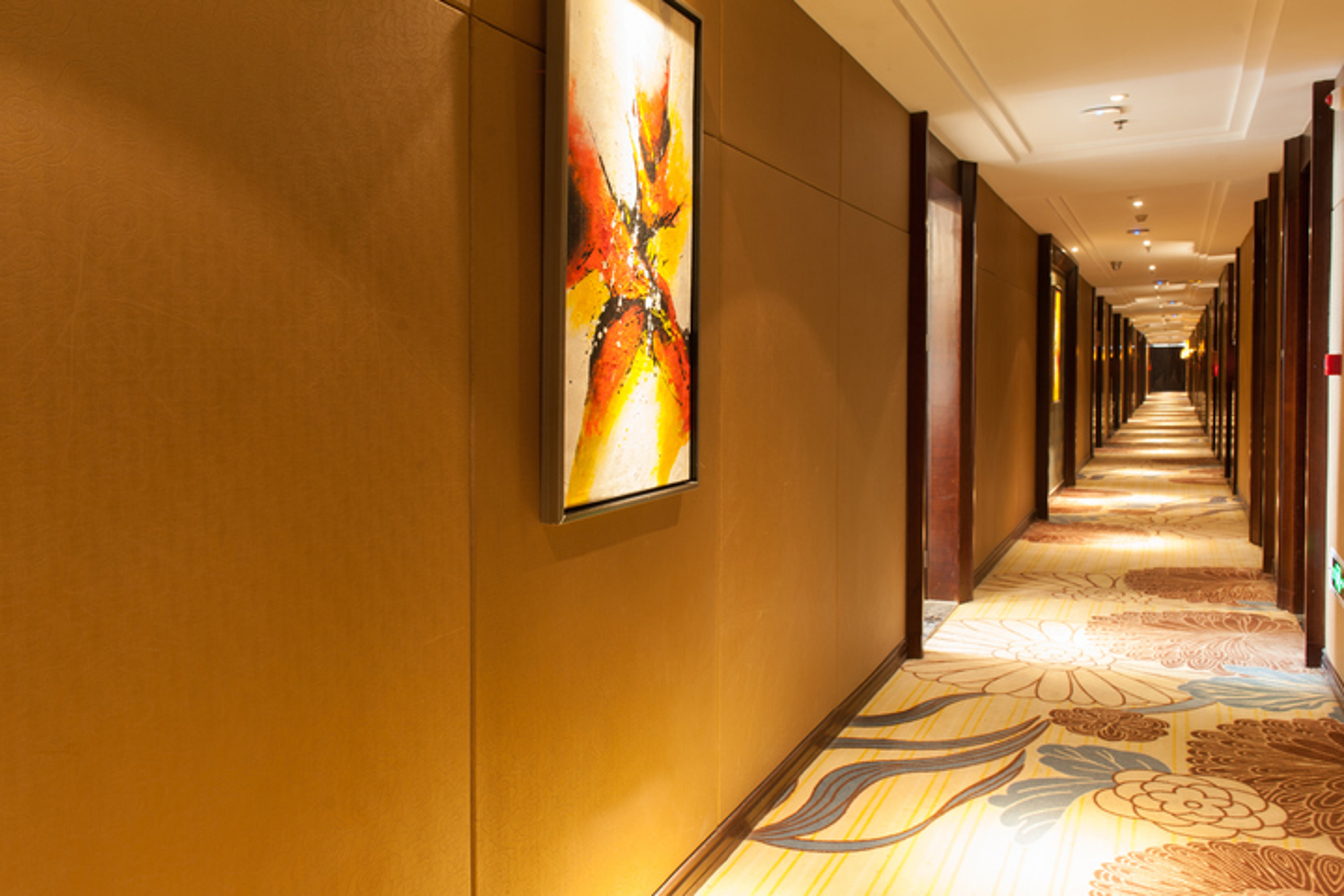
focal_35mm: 24
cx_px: 672
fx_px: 896
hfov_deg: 73.7
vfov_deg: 53.1
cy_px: 448
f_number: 8
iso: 200
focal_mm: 24
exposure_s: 3
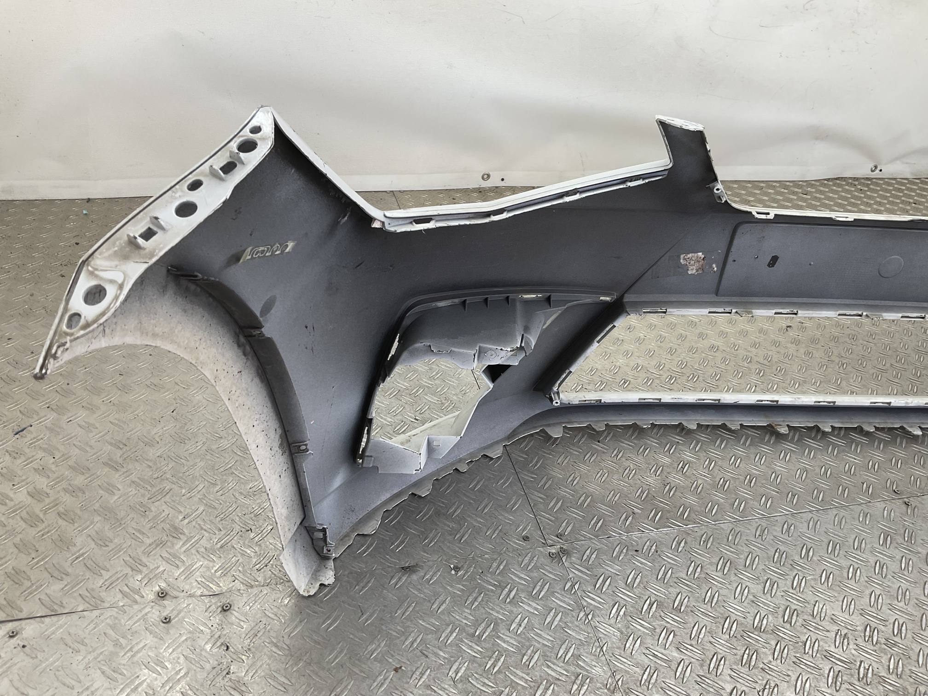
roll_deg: -8.5
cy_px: 348
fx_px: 777
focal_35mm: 29
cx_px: 464
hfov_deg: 61.7
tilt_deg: -33.7
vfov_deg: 48.2
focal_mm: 3
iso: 20
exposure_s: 1/100
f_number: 1.8
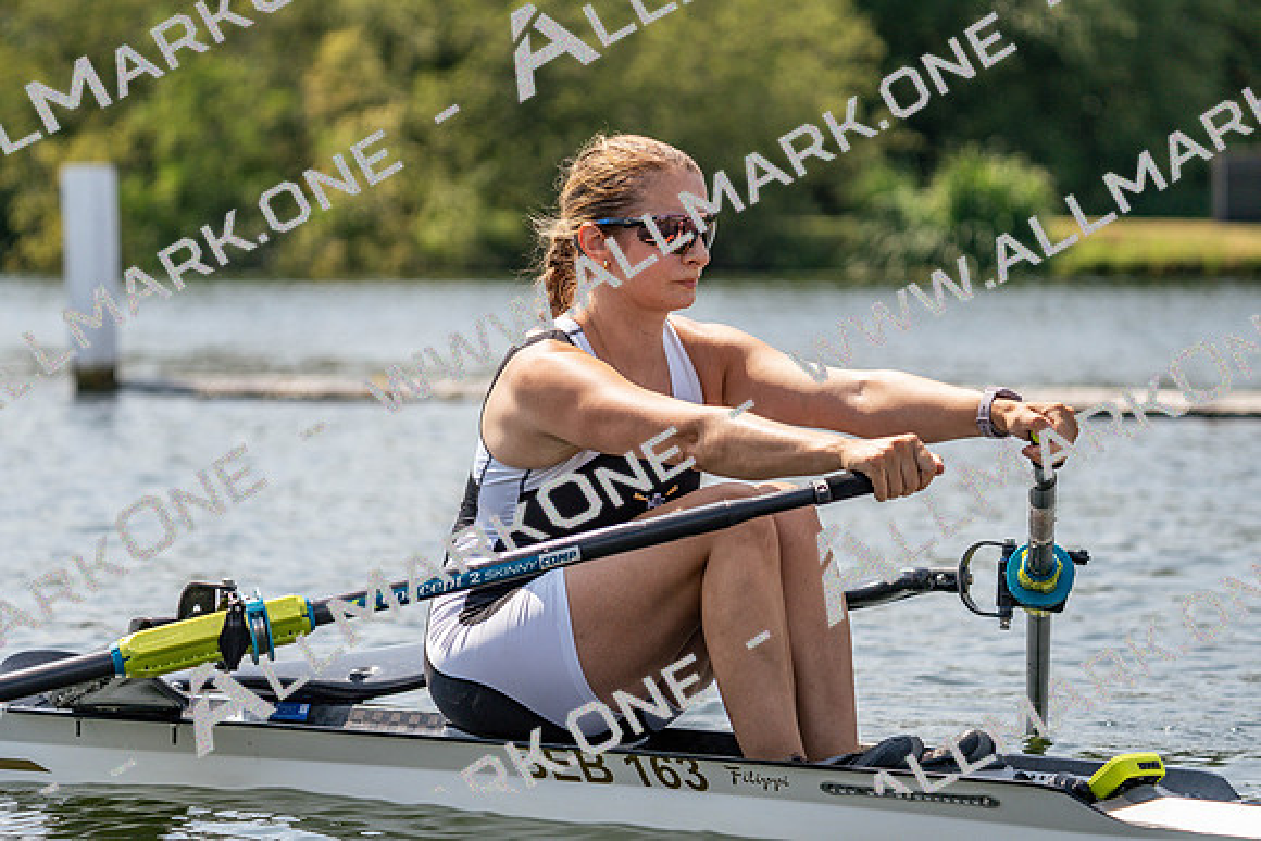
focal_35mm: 200
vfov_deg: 6.9
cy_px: 420
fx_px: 7007
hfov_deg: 10.3
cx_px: 630
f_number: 5.6
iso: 200
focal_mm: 200
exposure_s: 1/1600
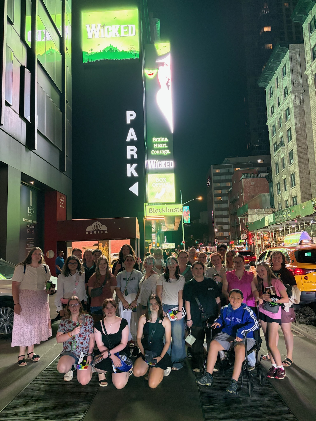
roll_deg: +1.4
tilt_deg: +7.3
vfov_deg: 67.3
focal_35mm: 26
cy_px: 210
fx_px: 316
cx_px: 158
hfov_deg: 53.1
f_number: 1.6
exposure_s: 1/60
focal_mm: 5.96
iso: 400
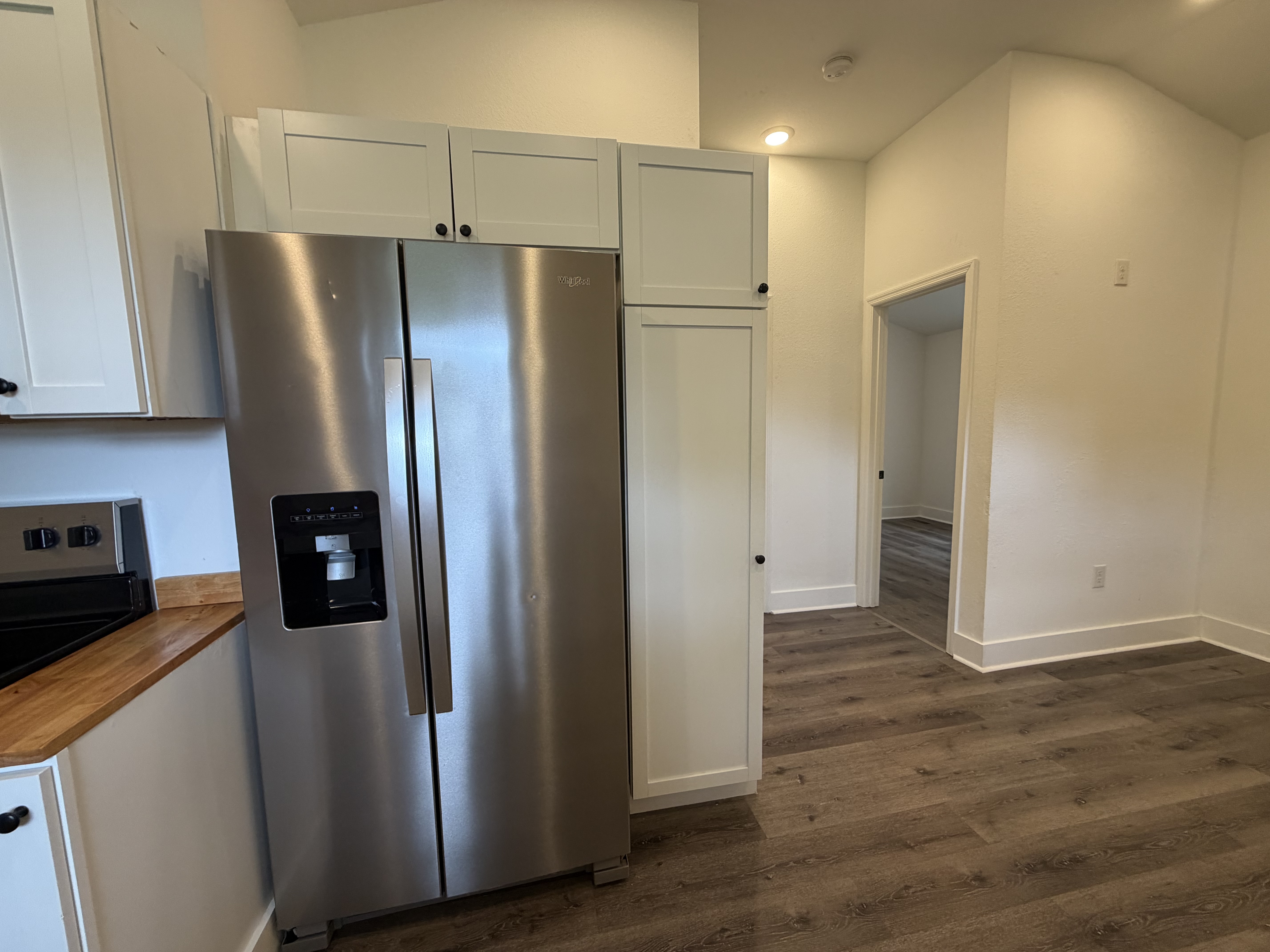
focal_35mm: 14
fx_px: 514
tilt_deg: -6.0
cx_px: 635
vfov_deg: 85.7
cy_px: 476
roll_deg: +2.0
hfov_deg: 102.1
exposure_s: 1/120
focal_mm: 2.22
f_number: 2.2
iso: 200
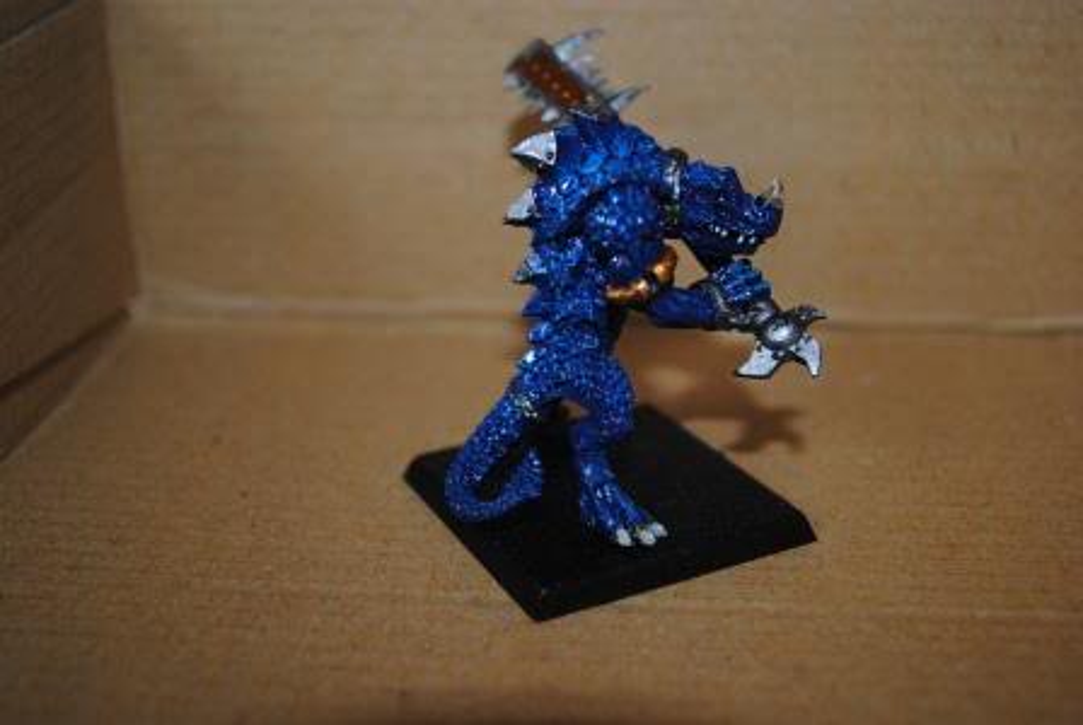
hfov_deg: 41.1
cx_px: 542
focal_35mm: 48
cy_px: 362
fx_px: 1446
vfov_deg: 28.2
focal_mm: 32
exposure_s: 1/60
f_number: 4.8
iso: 140
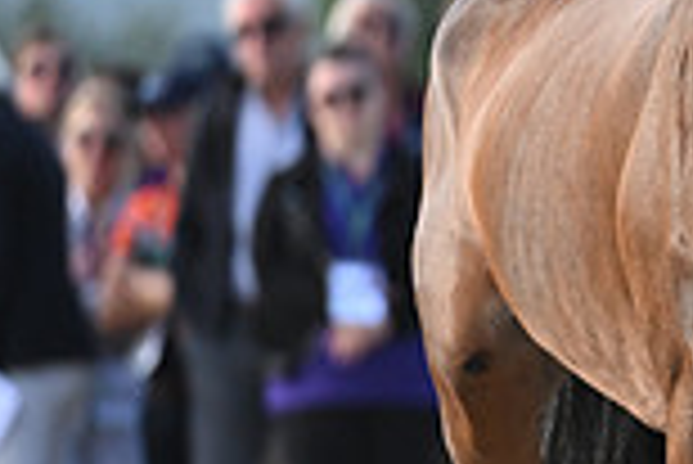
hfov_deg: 1.6
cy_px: 227
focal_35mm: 1314
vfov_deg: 1.0
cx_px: 1256
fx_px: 25318
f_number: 5
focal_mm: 350
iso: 1000
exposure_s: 1/1600
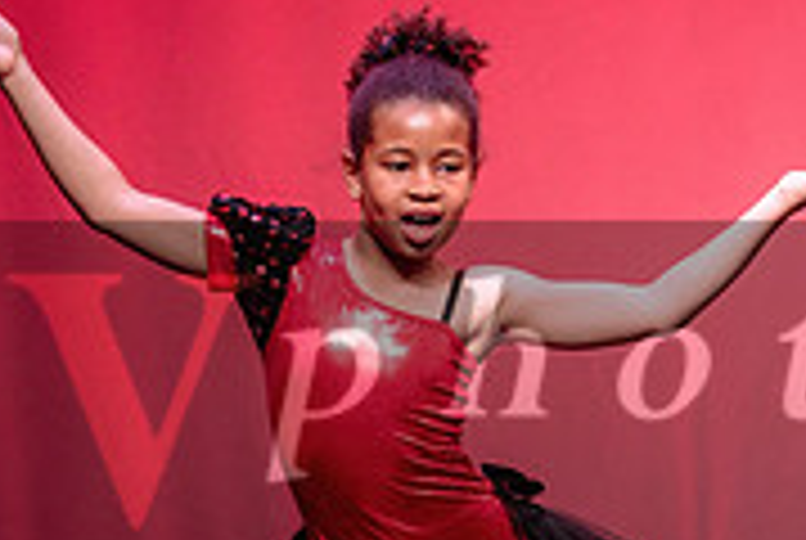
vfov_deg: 2.0
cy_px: 456
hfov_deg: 3.0
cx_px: 973
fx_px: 15563
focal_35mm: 694
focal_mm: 200
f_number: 2.8
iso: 1250
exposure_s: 1/400
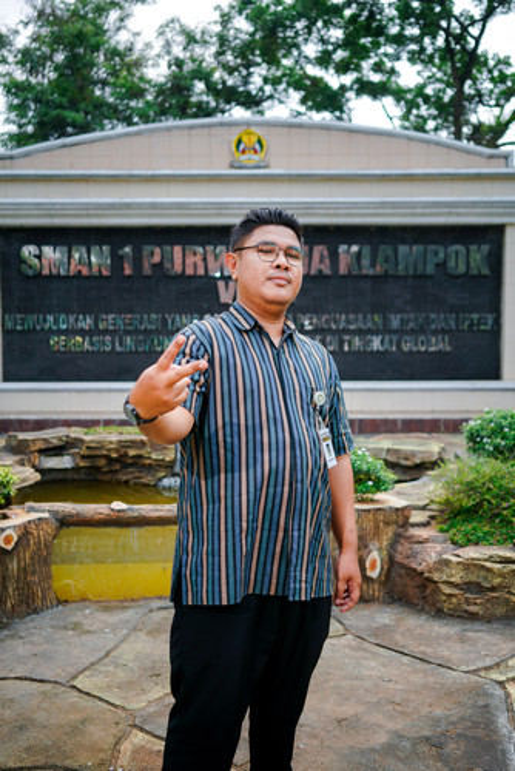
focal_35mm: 35
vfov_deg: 54.4
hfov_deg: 37.9
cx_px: 258
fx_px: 750
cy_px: 386
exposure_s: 1/800
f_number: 3.2
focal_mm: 35
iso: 200
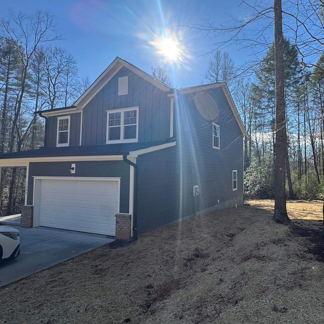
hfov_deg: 72.4
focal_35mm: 19
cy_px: 158
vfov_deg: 77.7
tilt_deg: +3.2
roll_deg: -0.1
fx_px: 201
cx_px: 242
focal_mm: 2.22
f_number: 2.2
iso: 50
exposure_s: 1/1277
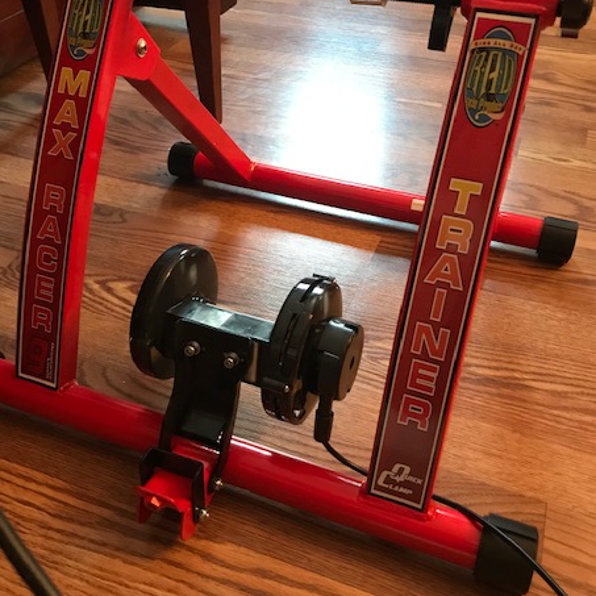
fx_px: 682
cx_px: 295
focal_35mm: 35
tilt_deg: -39.5
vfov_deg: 47.2
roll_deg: +1.5
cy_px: 275
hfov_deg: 47.2
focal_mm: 3.99
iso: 100
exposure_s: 1/11
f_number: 1.8
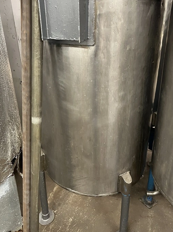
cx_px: 95
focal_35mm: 31
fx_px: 207
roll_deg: +3.5
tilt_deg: -22.7
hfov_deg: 45.3
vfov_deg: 58.1
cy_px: 99
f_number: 1.6
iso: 400
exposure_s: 1/60
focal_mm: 5.1
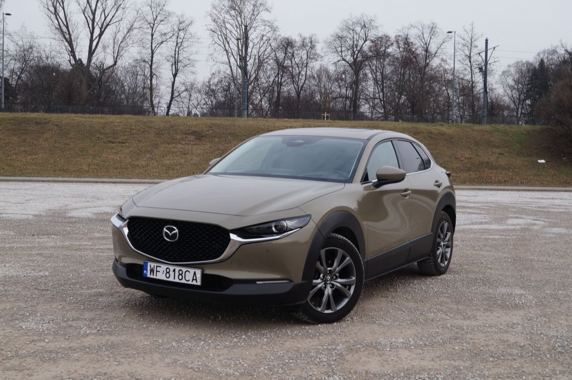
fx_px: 714
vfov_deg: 29.8
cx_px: 286
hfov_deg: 43.7
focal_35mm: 45
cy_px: 190
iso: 100
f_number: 10
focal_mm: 30
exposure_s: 1/100
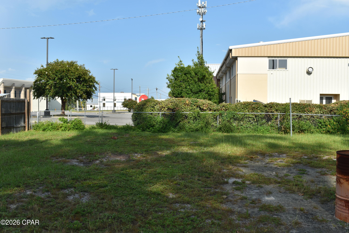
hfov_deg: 53.1
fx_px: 349
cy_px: 116
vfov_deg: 36.9
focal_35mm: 36
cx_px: 174
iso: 100
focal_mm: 24
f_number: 10
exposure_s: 1/200
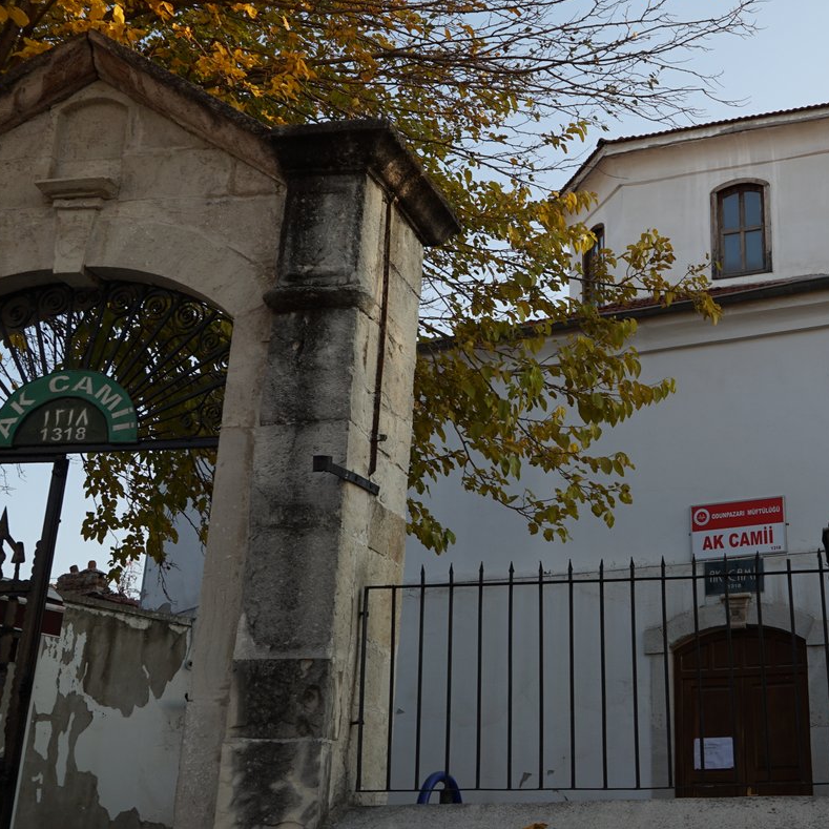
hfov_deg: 33.1
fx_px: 1355
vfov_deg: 33.7
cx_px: 658
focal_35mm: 50
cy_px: 281
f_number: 7.1
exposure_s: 1/100
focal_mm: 29
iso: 100
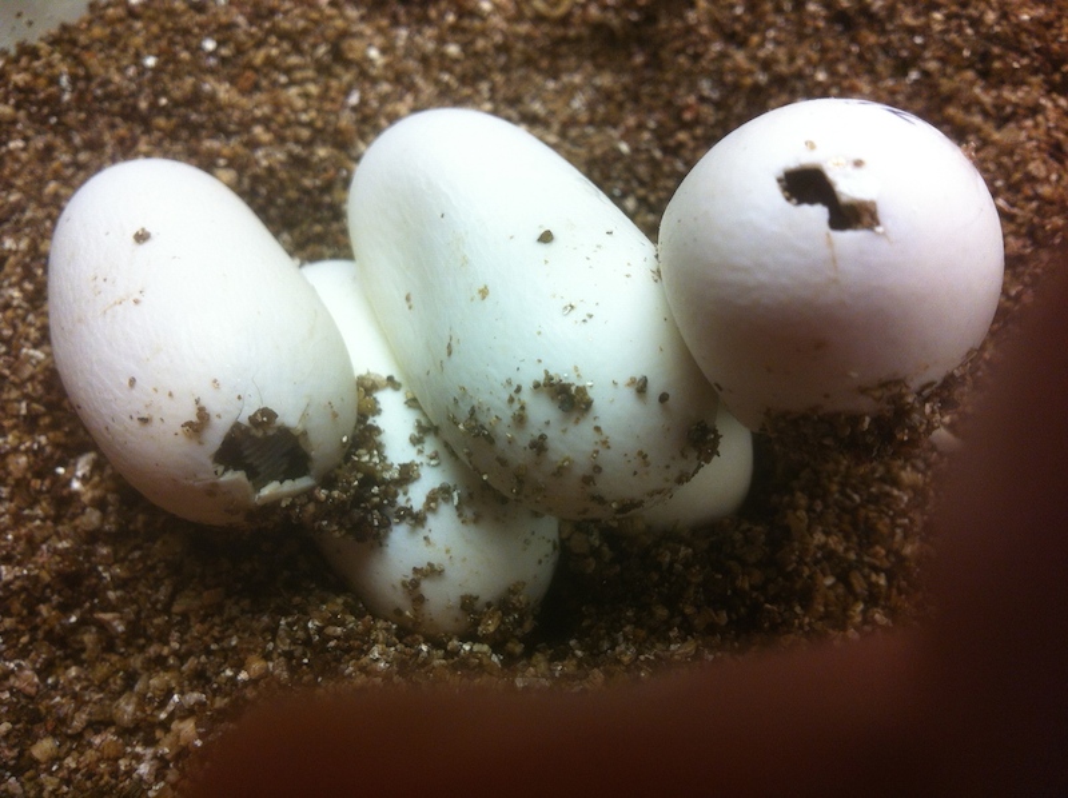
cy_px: 399
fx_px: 1079
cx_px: 534
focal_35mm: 35
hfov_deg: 52.7
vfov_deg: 40.6
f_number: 2.8
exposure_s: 1/60
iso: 100
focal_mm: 3.85
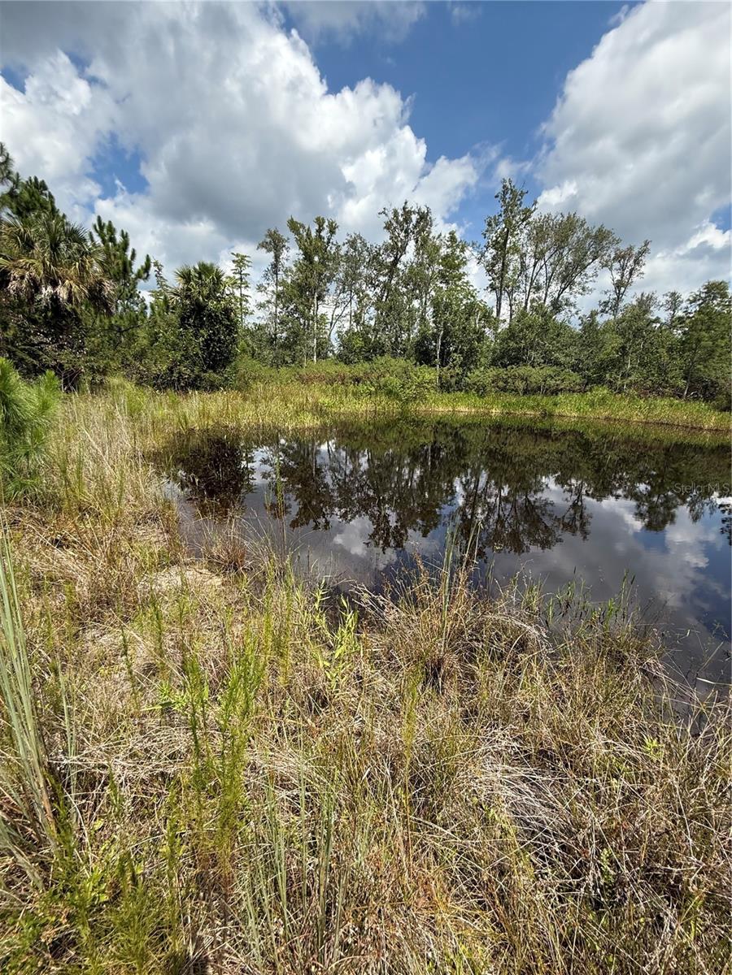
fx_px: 395
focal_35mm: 14
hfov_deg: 85.7
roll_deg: -2.8
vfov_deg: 102.1
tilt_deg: -15.2
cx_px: 366
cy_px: 488
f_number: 2.2
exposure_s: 1/1105
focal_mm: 2.22
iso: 50
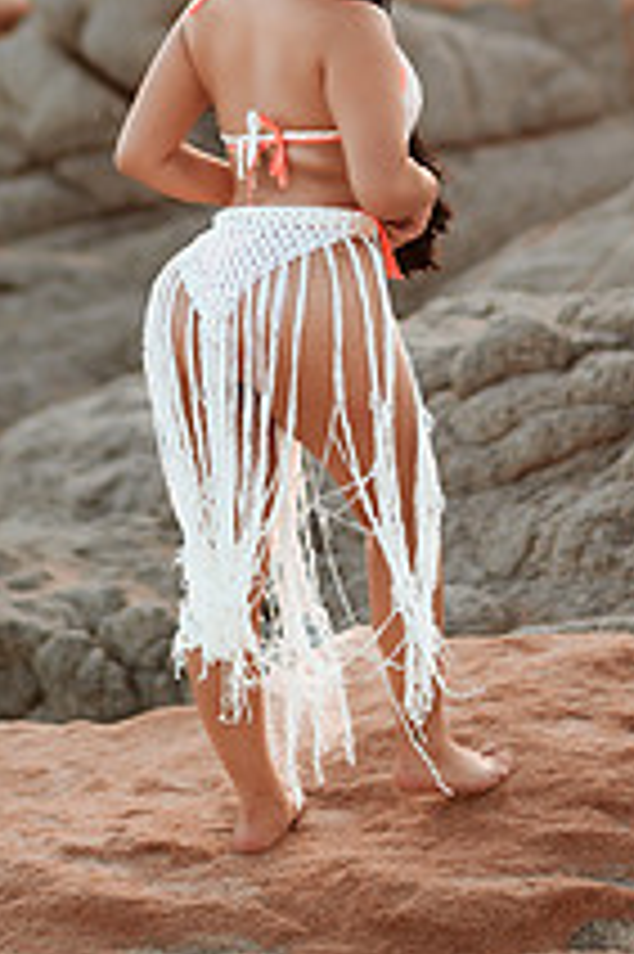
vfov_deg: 16.3
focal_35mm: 123
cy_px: 0
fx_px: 3254
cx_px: 333
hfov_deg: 11.1
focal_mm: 58
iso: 100
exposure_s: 1/2500
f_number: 1.4
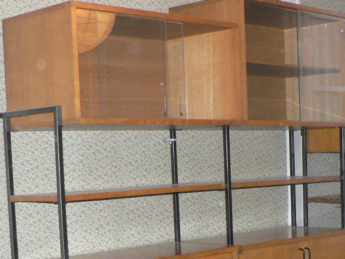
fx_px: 777
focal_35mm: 78
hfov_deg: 24.9
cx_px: 224
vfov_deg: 18.3
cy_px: 274
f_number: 2.8
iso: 400
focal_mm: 6
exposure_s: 1/60
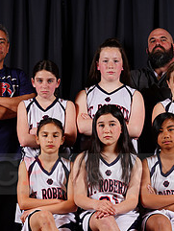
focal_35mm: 162
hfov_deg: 9.2
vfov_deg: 12.2
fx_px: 1085
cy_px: 166
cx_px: 118
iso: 200
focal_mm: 70
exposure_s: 1/200
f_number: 5.6
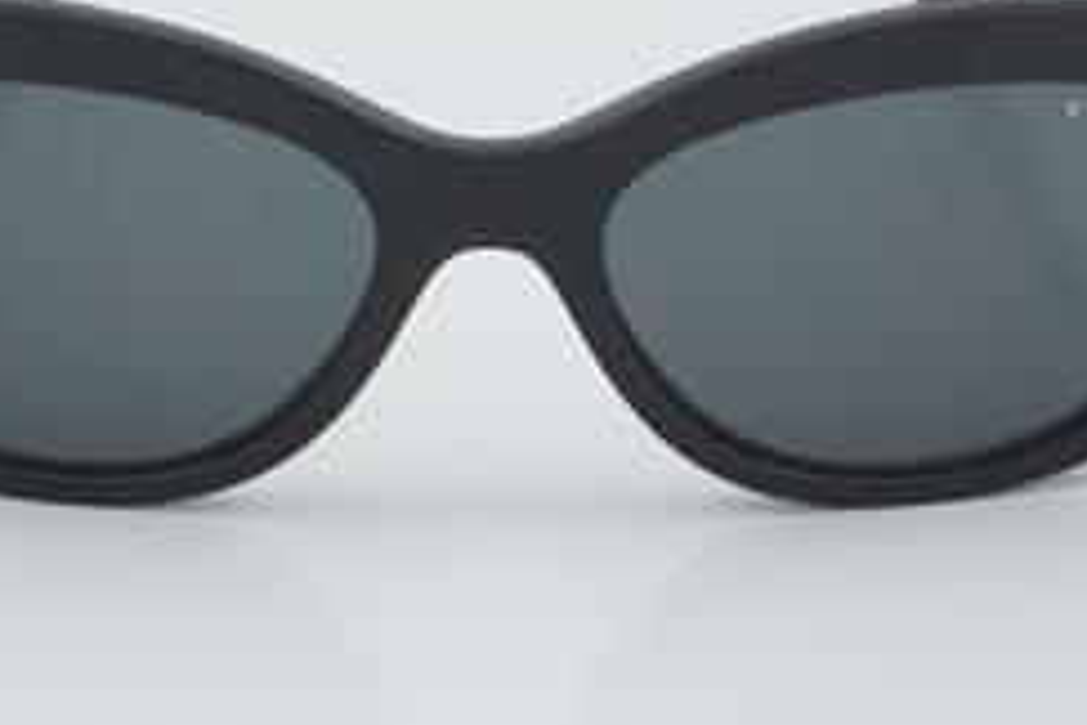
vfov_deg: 10.1
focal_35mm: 136
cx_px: 488
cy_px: 139
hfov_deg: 15.1
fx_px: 4101
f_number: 32
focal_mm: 55
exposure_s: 1/3
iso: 100
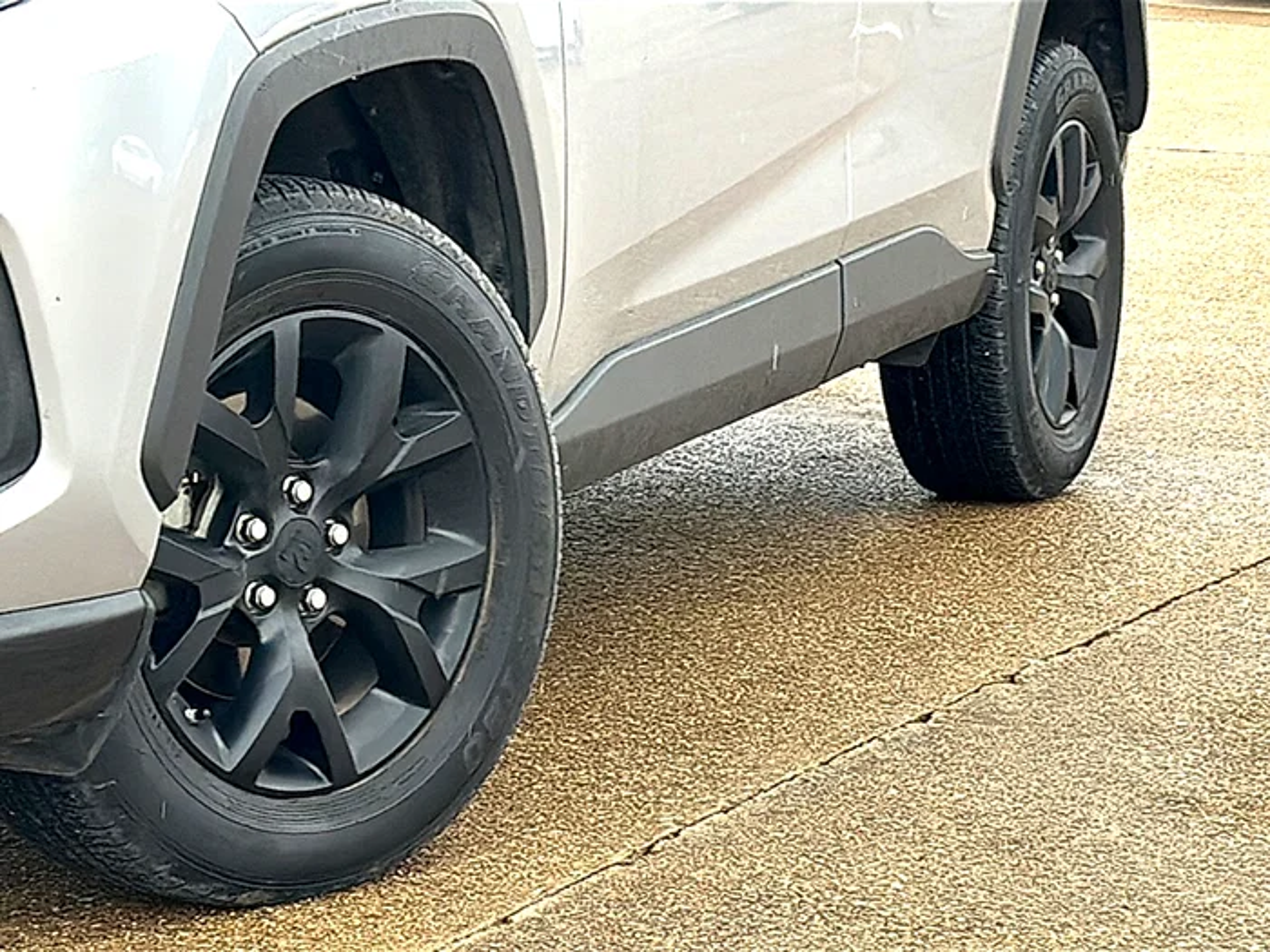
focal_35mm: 100
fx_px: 3669
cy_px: 476
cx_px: 635
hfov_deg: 19.6
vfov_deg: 14.8
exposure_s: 1/421
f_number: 1.78
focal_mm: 6.86
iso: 80
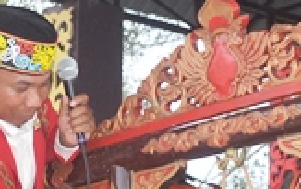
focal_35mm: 192
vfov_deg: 6.8
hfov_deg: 10.9
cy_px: 191
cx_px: 177
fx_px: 1576
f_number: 3.5
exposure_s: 1/125
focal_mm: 20
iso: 400
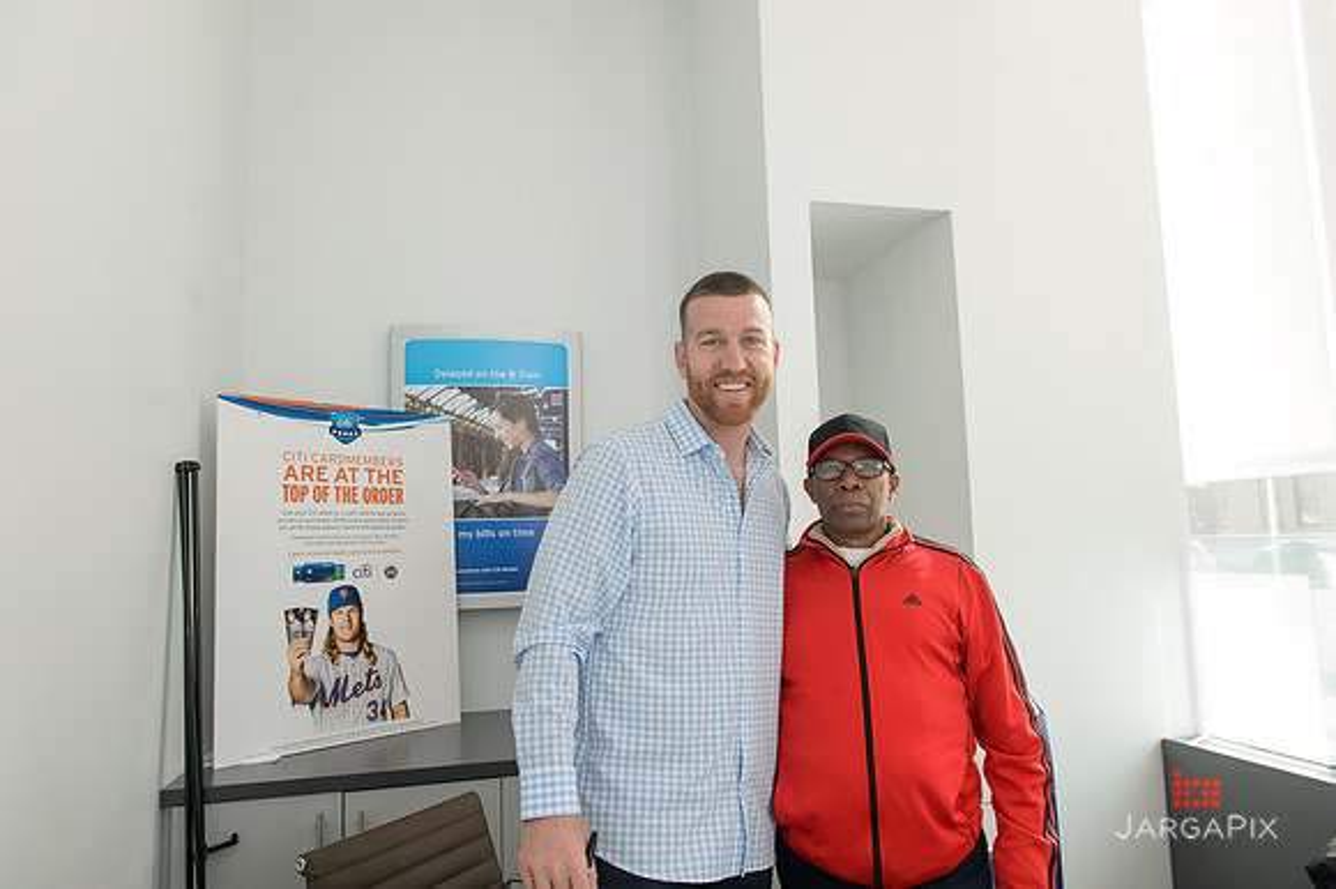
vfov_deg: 53.1
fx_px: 890
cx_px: 668
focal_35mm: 24
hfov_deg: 73.8
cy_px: 444
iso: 500
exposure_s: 1/125
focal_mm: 24
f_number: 5.6
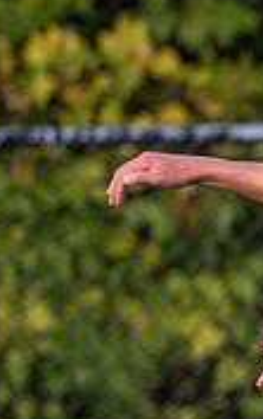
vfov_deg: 0.8
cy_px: 436
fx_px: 30420
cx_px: 564
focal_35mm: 2659
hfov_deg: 0.5
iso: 1400
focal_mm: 400
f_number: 4.5
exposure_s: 1/2500
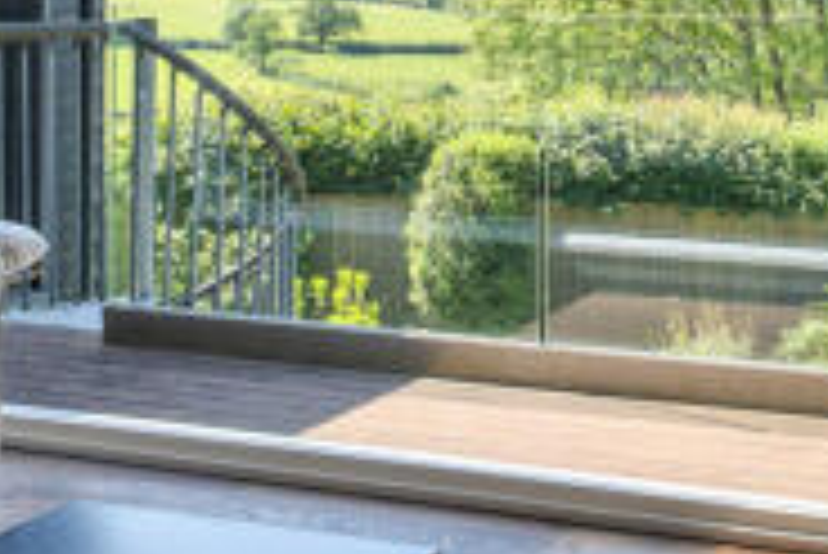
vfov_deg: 16.6
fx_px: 1841
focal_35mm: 80
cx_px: 454
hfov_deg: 25.3
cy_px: -47
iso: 100
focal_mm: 21
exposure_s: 1/60
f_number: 8
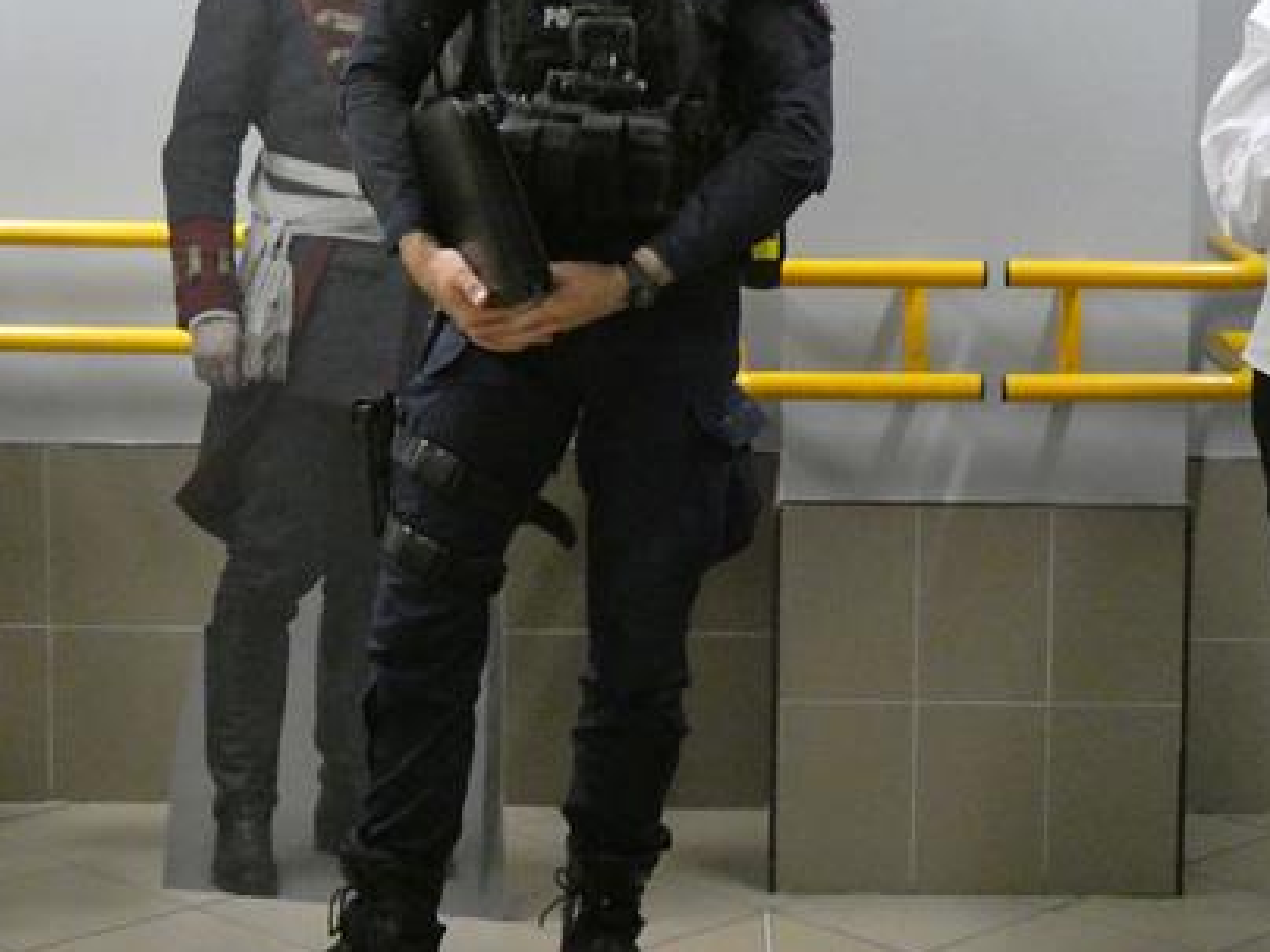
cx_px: 830
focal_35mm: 84
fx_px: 3082
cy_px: 336
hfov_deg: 23.2
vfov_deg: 17.5
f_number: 3.9
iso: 1600
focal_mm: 9.5
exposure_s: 1/30
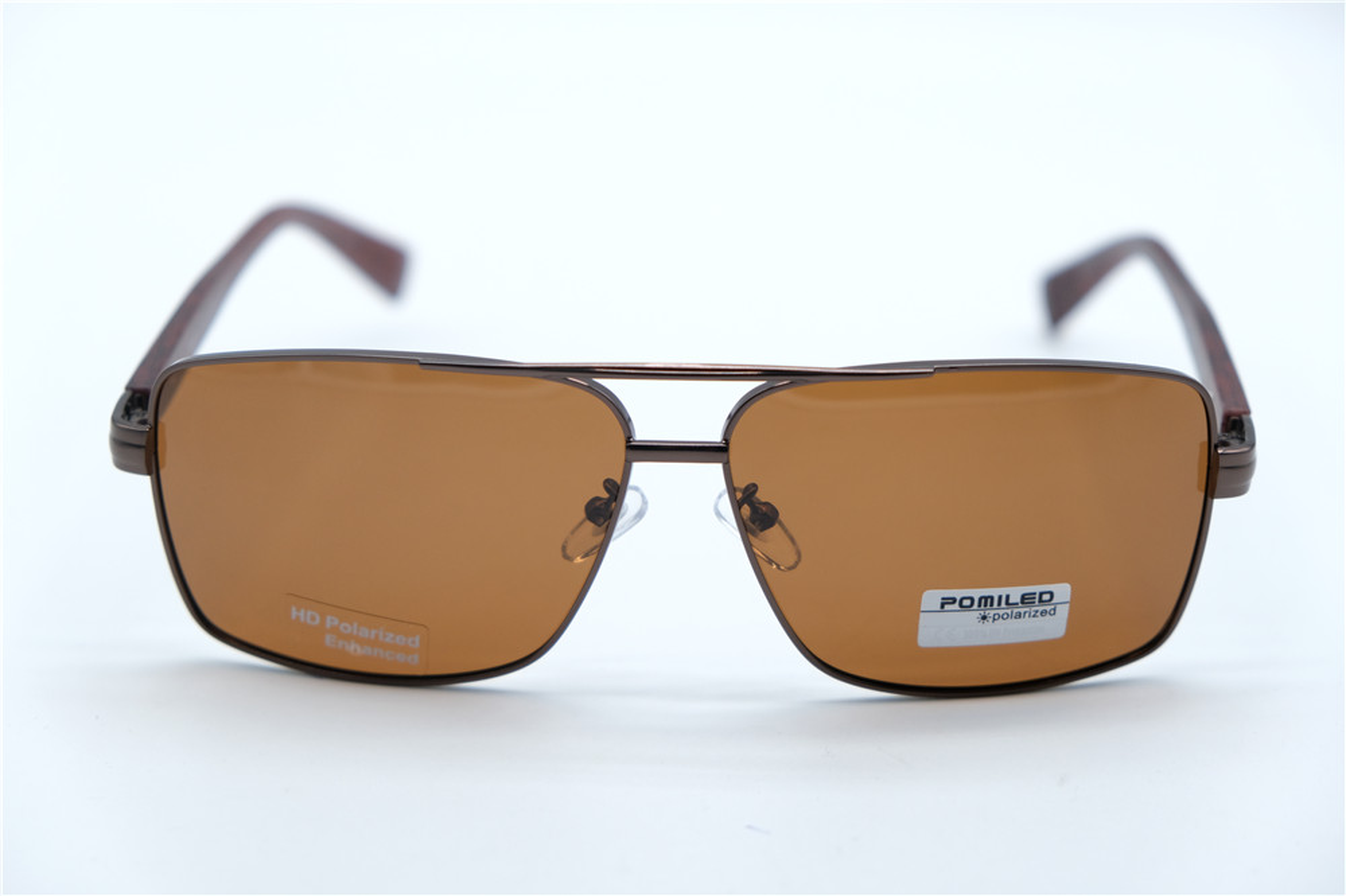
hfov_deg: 27.7
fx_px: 2728
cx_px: 673
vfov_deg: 18.7
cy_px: 448
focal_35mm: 73
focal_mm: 48.4
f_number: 4
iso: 500
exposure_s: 1/1000
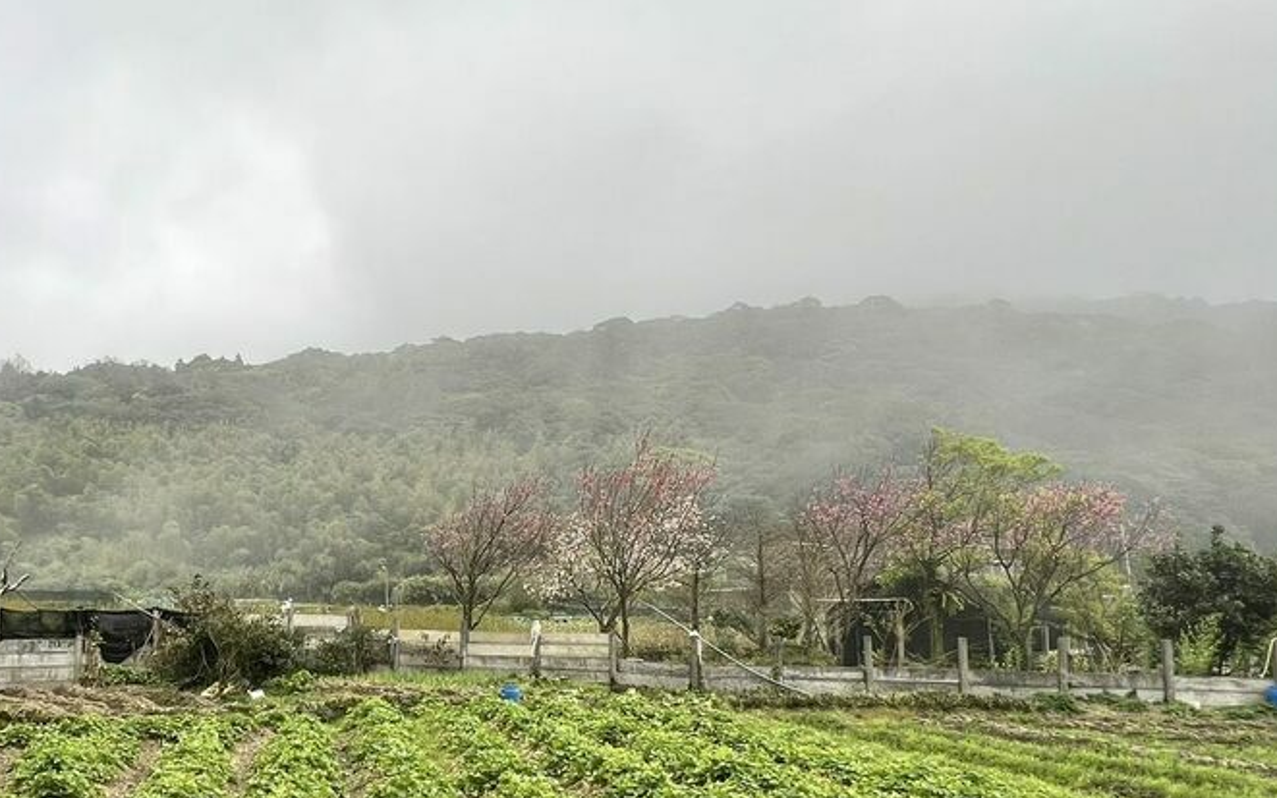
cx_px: 330
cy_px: 560
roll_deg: -0.3
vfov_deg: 48.1
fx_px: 870
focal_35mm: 25
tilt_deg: +4.8
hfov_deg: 68.2
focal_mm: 1.57
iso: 32
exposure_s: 1/102
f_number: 1.8
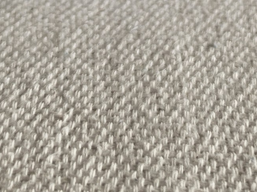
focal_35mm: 142
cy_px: -280
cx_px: 163
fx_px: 1054
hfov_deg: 13.9
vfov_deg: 9.3
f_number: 1.4
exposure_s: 1/180
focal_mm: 6.5
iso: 64
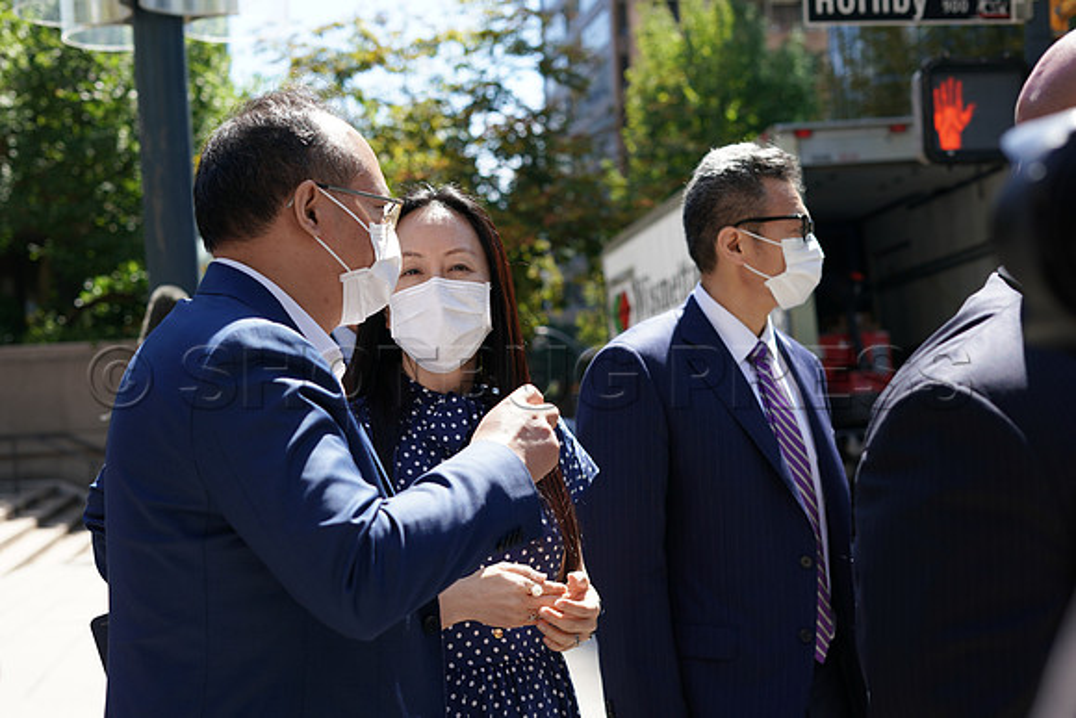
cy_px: 359
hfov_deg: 39.6
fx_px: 1495
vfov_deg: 27.0
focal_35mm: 50
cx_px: 538
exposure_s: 1/500
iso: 200
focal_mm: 50
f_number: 4
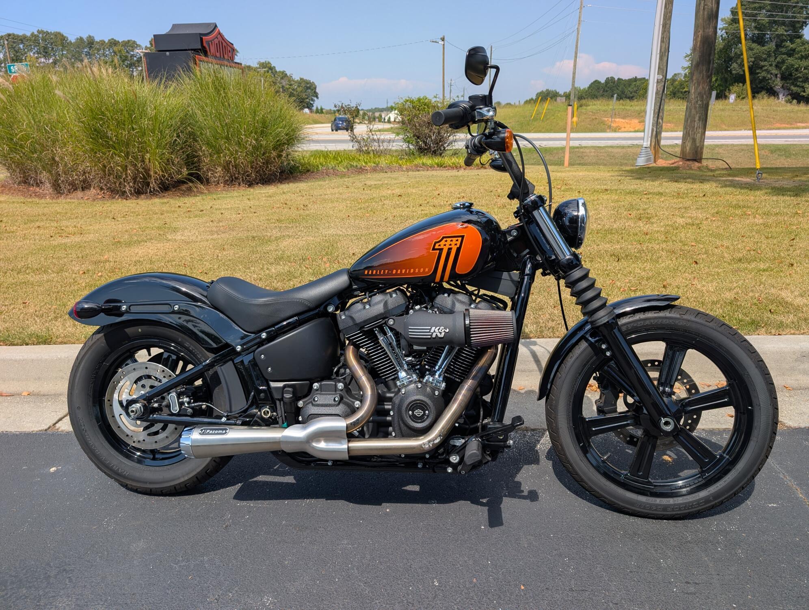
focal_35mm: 24
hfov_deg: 71.5
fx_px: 562
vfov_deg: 56.9
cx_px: 404
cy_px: 305
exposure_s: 1/917
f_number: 1.68
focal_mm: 6.9
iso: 19
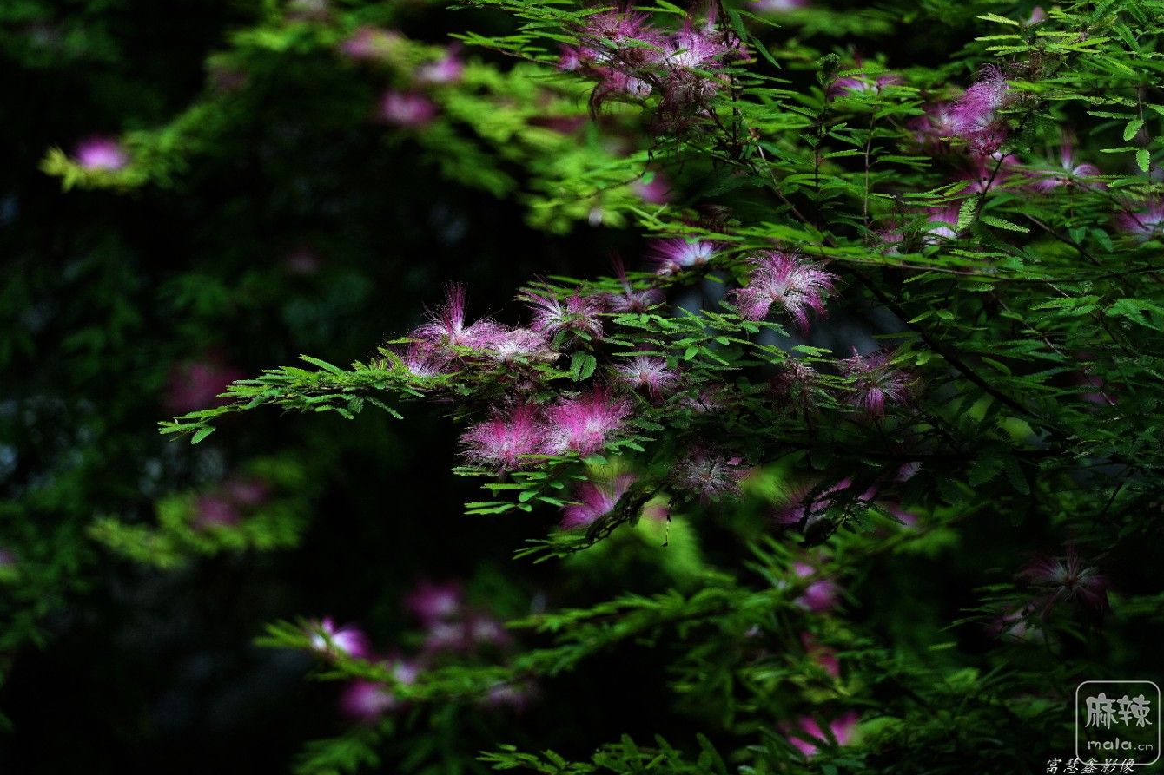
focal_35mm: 209
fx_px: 6756
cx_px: 566
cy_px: 374
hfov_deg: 9.8
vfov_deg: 6.6
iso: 320
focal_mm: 200
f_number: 5.6
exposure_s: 1/100
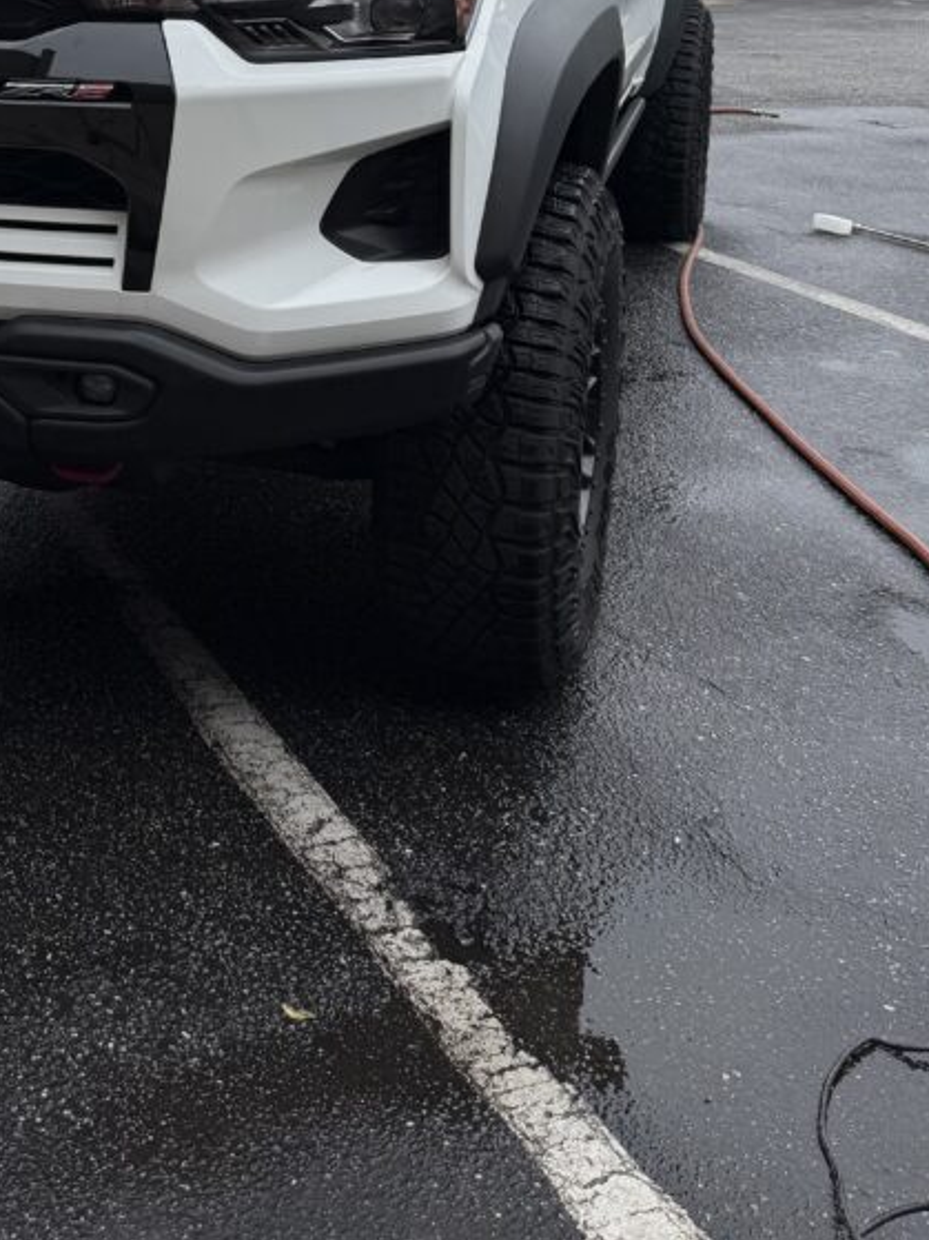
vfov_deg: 39.6
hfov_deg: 31.4
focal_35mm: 44
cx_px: 95
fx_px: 1575
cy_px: 106
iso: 80
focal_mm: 6.76
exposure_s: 1/2525
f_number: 1.78
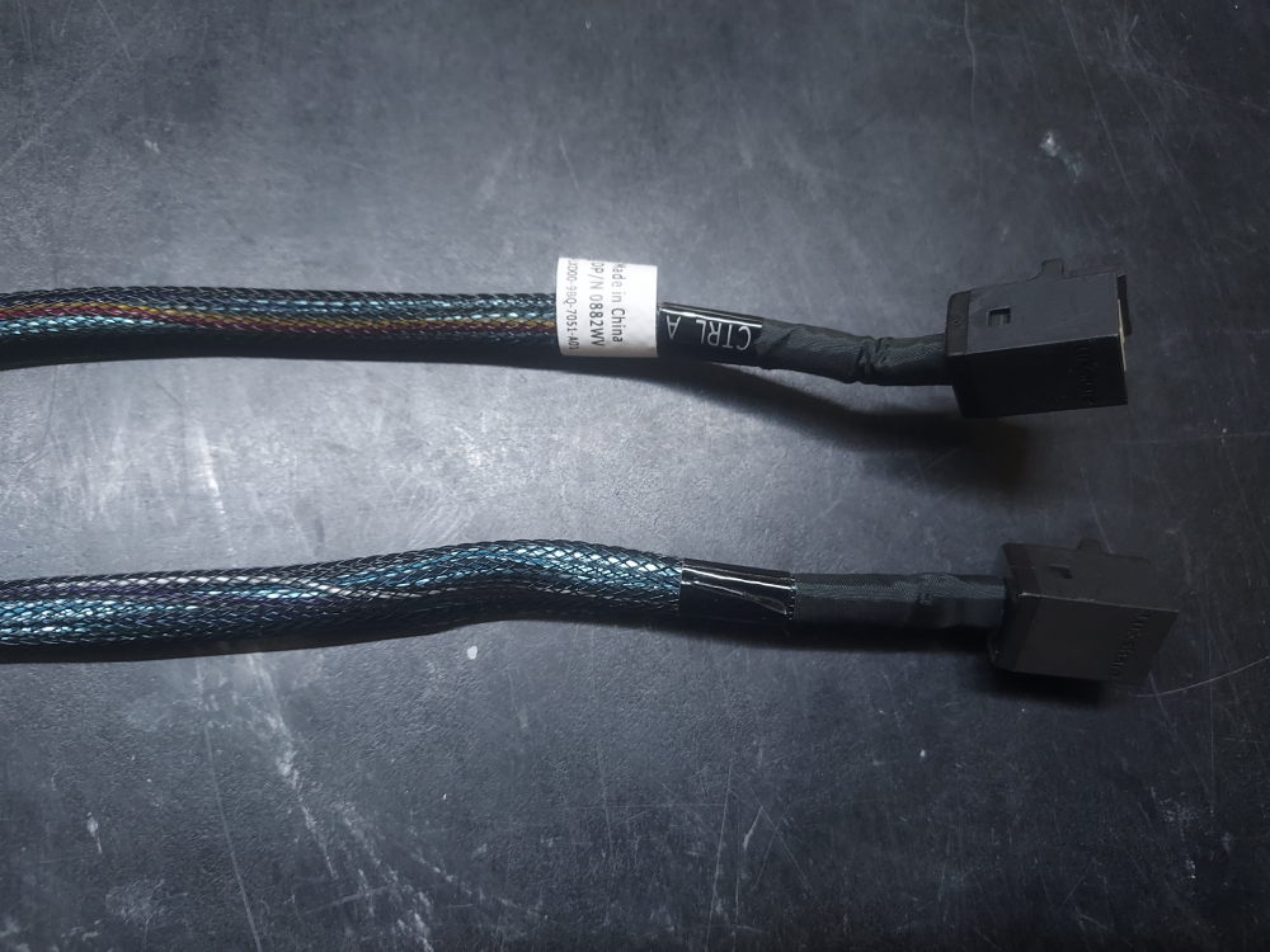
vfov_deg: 56.8
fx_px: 881
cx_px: 635
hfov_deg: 71.6
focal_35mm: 24
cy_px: 476
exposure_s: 1/40
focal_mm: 4.6
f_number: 1.8
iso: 400
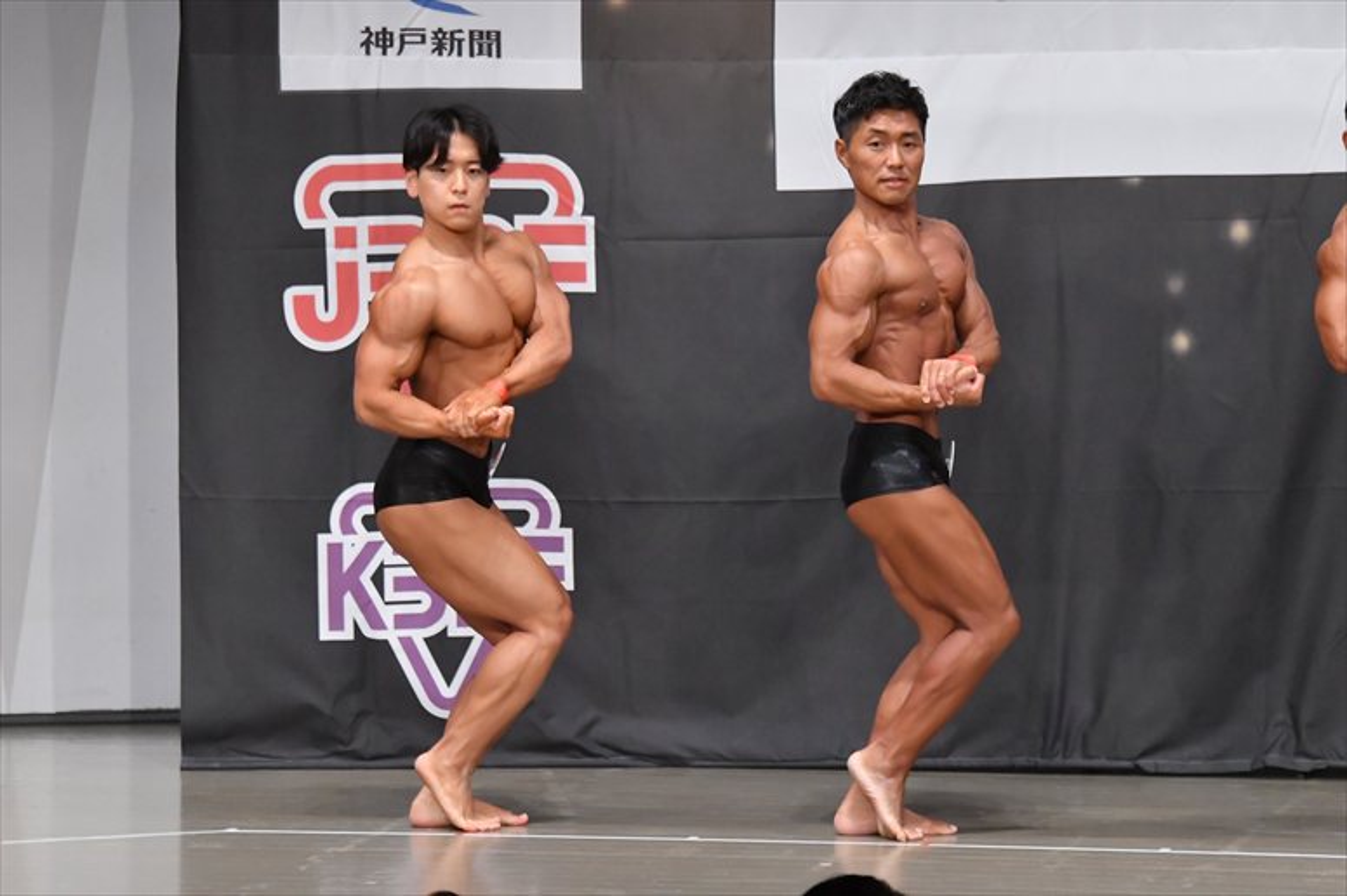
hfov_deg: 8.6
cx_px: 674
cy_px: 448
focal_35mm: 240
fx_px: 8976
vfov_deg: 5.7
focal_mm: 160
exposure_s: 1/400
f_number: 5.6
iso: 6400
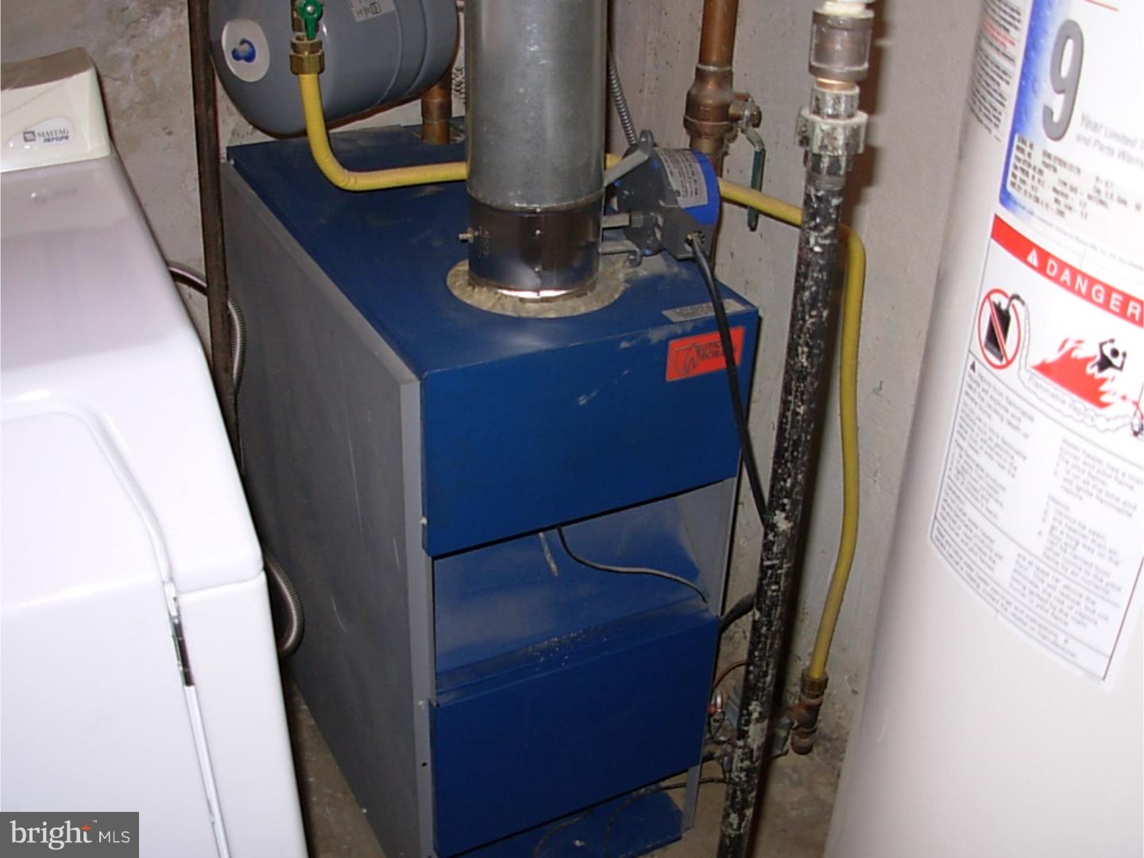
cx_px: 572
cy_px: 429
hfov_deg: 49.0
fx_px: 1256
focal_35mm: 38
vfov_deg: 37.7
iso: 50
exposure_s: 1/32
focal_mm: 6.3
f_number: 2.9
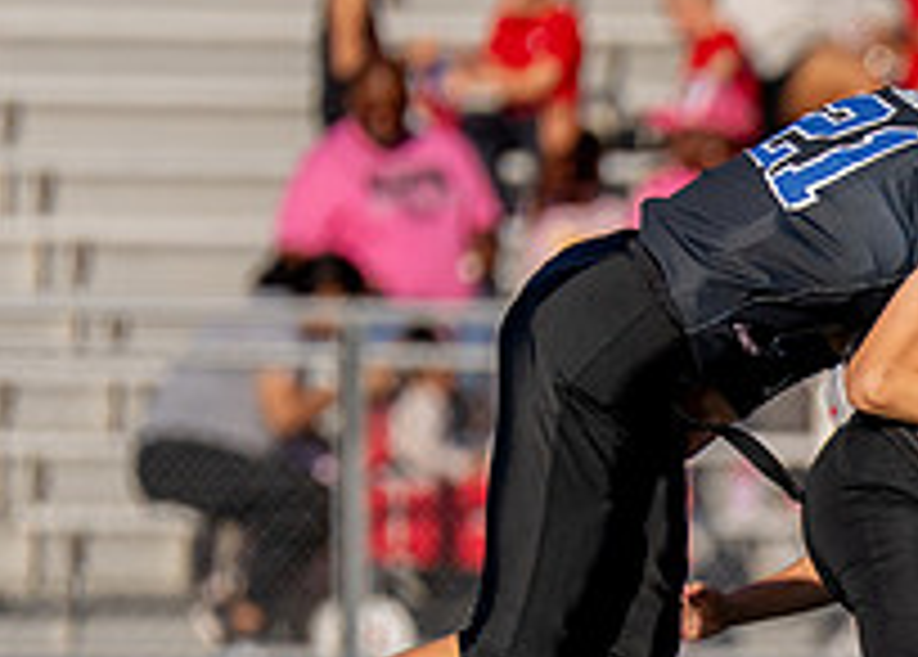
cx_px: 1612
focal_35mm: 1044
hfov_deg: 1.9
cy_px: 623
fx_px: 27237
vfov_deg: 1.4
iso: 160
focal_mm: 200
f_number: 2.8
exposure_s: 1/5000
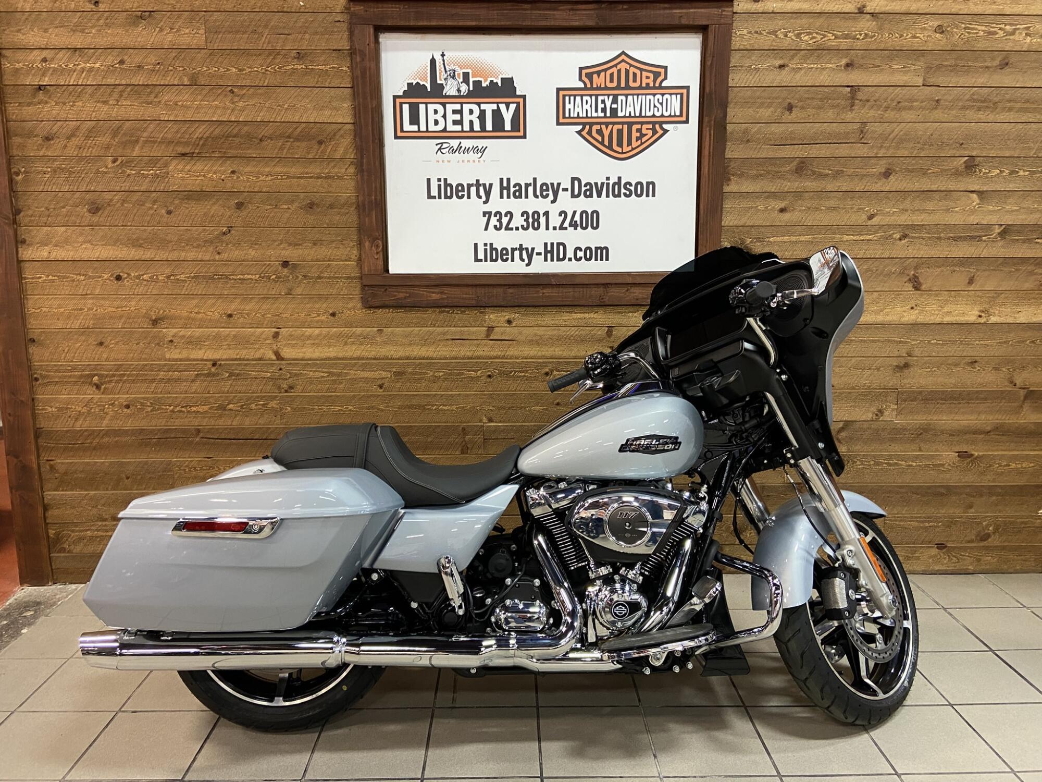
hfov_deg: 67.3
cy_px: 391
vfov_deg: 53.1
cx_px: 521
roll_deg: -0.3
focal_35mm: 26
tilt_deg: -10.1
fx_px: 783
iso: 250
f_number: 1.8
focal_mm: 4.25
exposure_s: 1/60
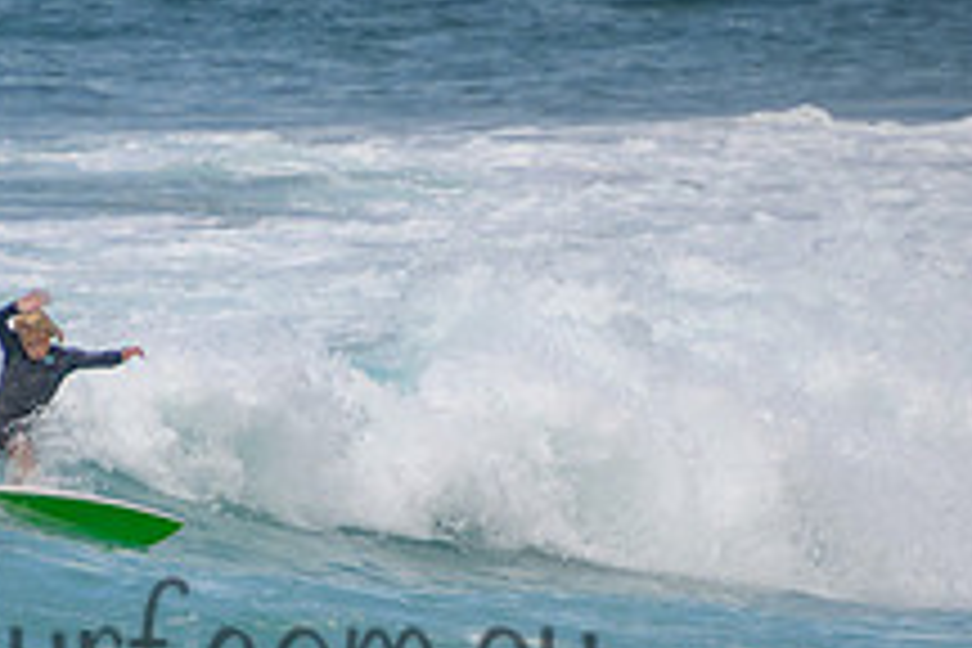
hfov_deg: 1.4
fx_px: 39768
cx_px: 26
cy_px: 435
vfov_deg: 0.9
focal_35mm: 1473
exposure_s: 1/2000
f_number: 5.6
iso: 250
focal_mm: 400
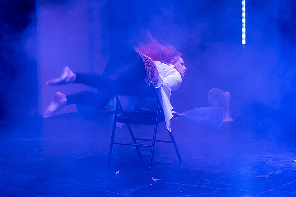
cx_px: 217
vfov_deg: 15.3
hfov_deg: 22.7
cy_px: 82
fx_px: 731
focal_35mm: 89
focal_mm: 50
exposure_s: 1/160
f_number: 4
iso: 5000
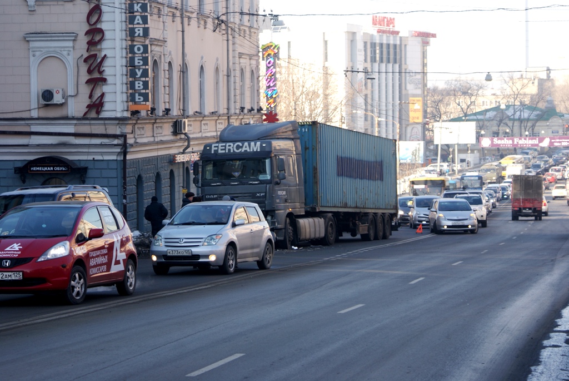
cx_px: 284
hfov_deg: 19.4
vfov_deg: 13.1
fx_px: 1661
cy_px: 190
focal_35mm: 105
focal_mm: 70
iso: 100
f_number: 6.3
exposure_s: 1/125
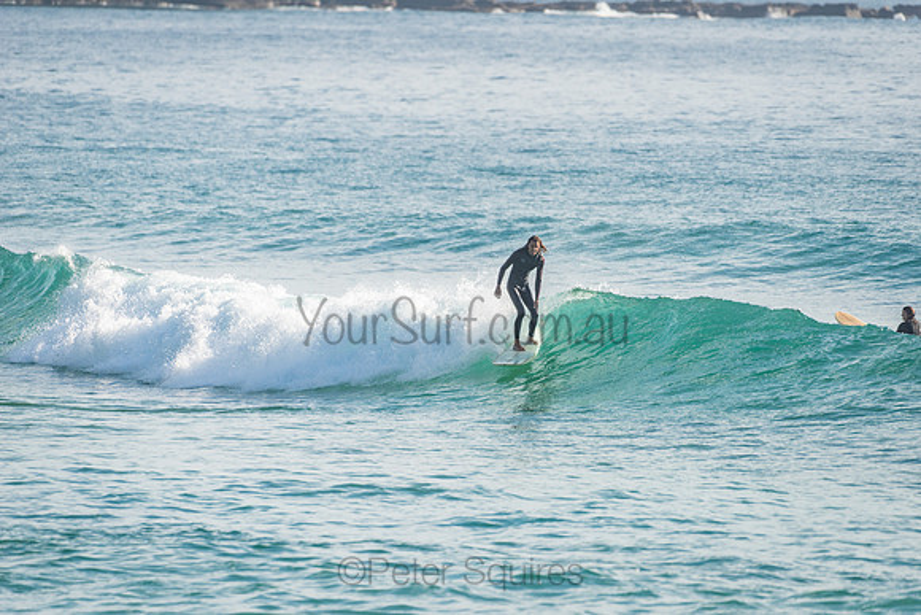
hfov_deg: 4.1
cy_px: 308
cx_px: 460
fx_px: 12794
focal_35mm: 500
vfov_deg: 2.8
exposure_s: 1/2000
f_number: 5.6
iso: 220
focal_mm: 500
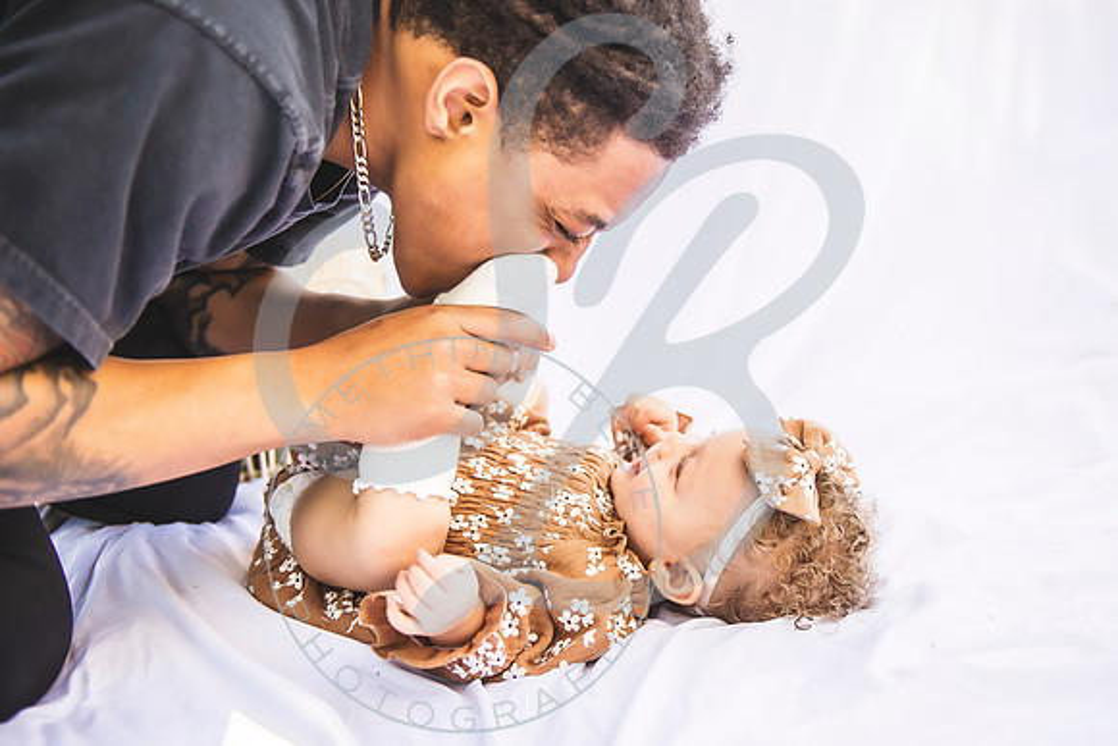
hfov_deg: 44.7
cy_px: 429
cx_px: 641
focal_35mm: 44
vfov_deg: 30.7
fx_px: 1356
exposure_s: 1/400
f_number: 2.8
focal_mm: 38
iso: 200
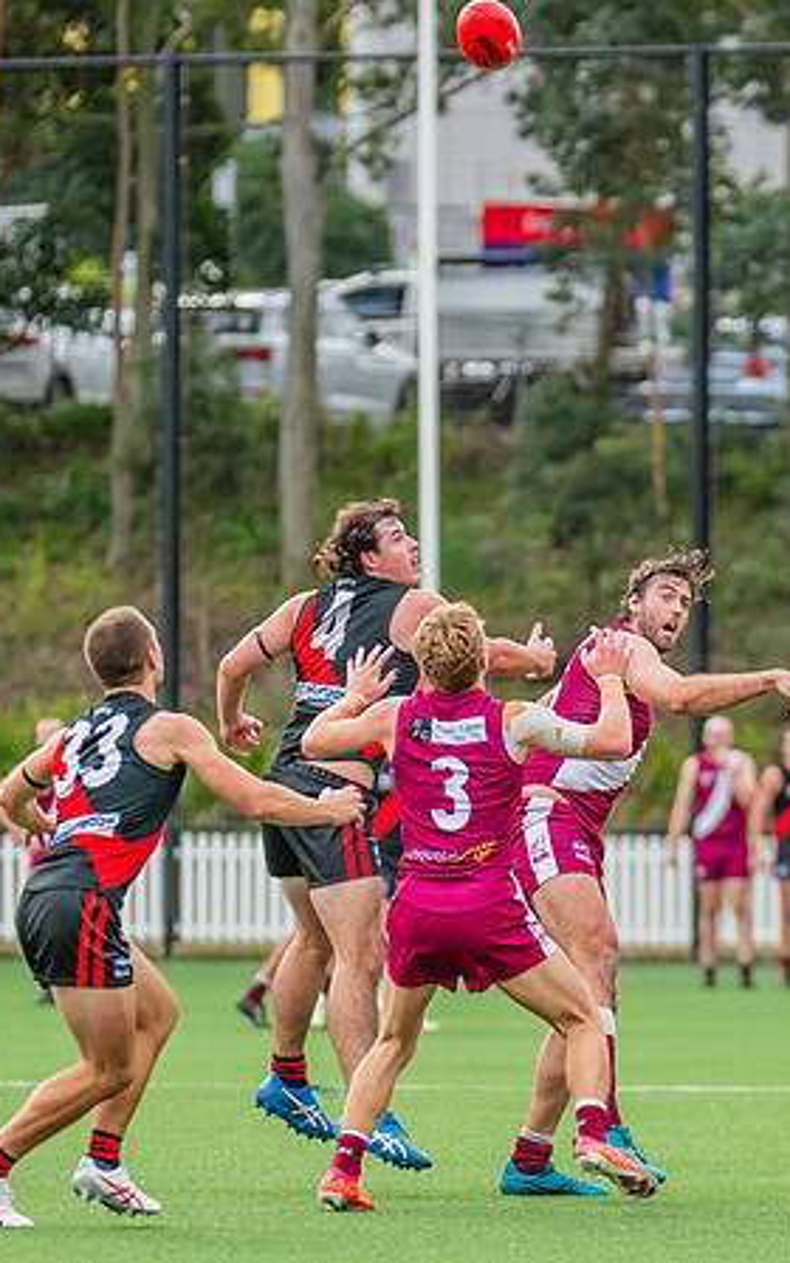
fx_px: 13400
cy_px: 665
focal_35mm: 389
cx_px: 640
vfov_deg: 5.4
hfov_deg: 3.4
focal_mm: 240
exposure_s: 1/1250
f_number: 4.5
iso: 800
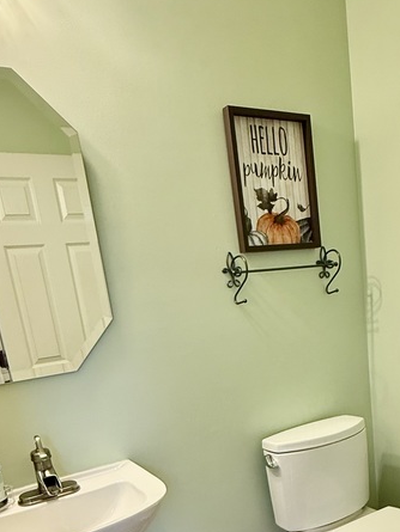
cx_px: 268
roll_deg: +6.3
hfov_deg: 41.3
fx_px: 524
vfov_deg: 50.2
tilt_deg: -11.8
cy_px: 436
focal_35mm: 34
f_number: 2.2
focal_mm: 2.22
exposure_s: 1/60
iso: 200
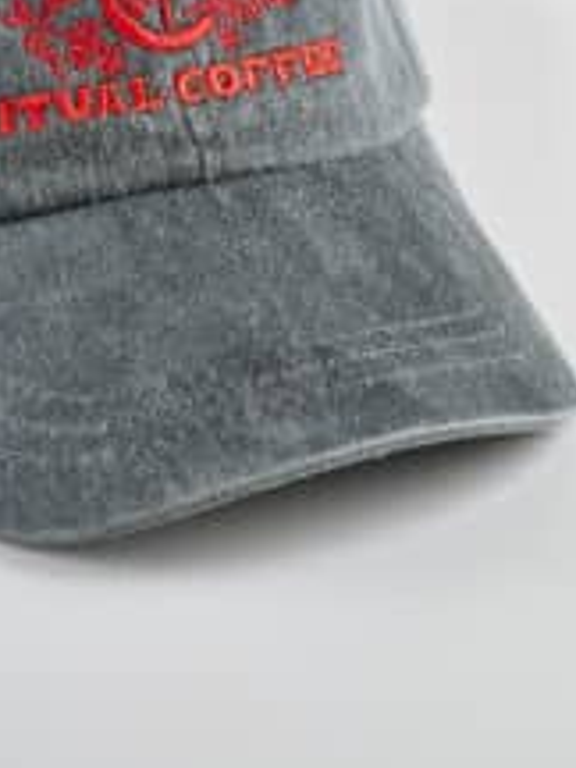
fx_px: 6234
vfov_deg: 7.0
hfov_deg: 5.3
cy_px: -224
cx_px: 220
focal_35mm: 281
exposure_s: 1/13
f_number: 10
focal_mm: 105
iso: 500
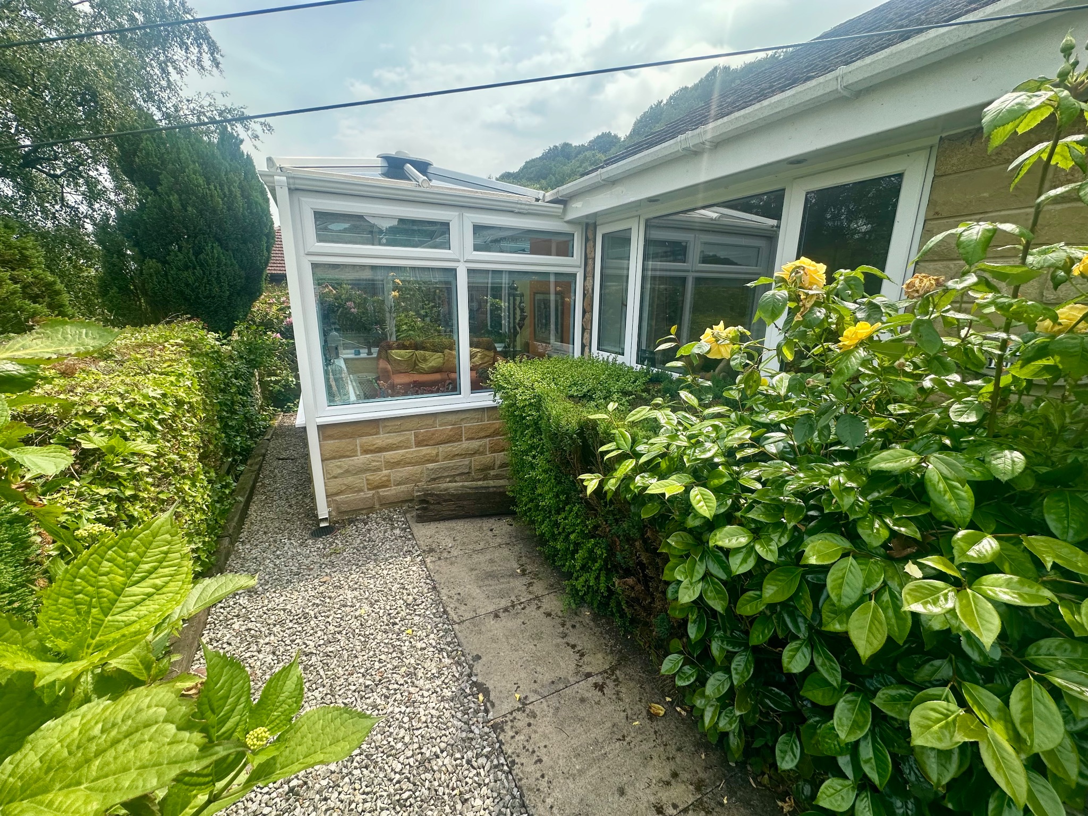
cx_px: 544
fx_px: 440
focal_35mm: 14
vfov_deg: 85.7
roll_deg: -1.5
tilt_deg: -13.1
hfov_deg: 102.1
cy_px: 408
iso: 40
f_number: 2.2
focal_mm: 2.22
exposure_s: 1/609
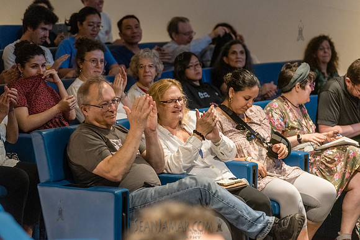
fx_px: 1350
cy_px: 120
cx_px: 180
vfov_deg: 10.2
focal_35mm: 135
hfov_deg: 15.2
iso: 5000
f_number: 3.5
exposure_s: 1/200
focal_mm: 135
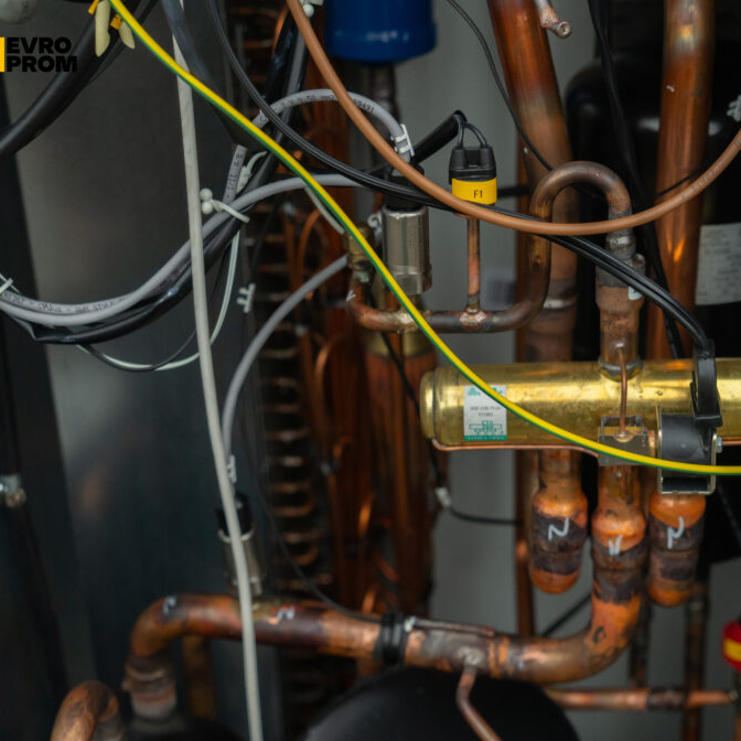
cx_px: 486
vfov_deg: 30.0
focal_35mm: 57
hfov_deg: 29.9
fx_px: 1380
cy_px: 369
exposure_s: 1/80
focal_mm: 44
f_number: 4
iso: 800
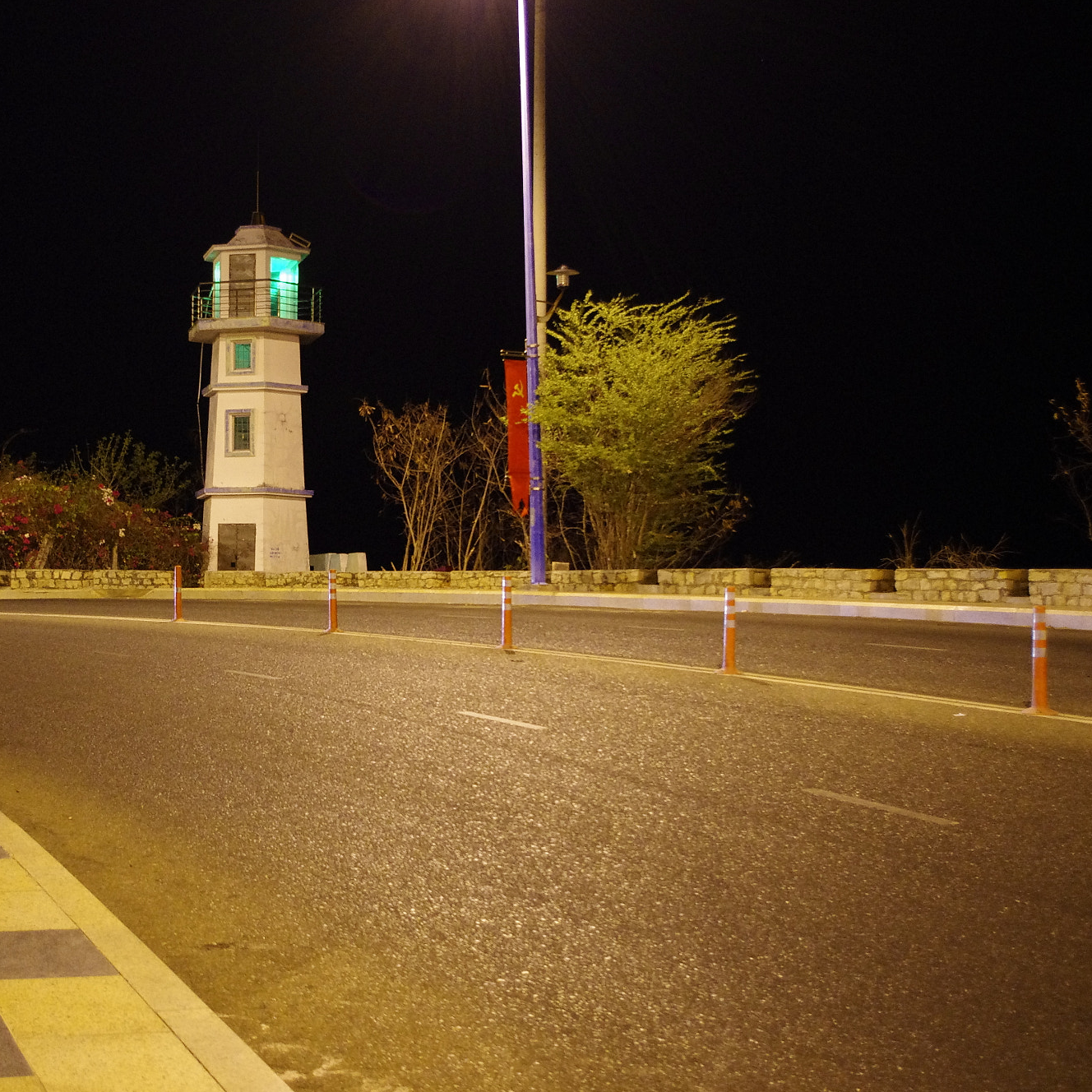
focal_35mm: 51
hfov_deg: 32.7
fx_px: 1838
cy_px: 542
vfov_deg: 33.1
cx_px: 325
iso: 2500
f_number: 4
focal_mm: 26.25
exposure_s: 1/8
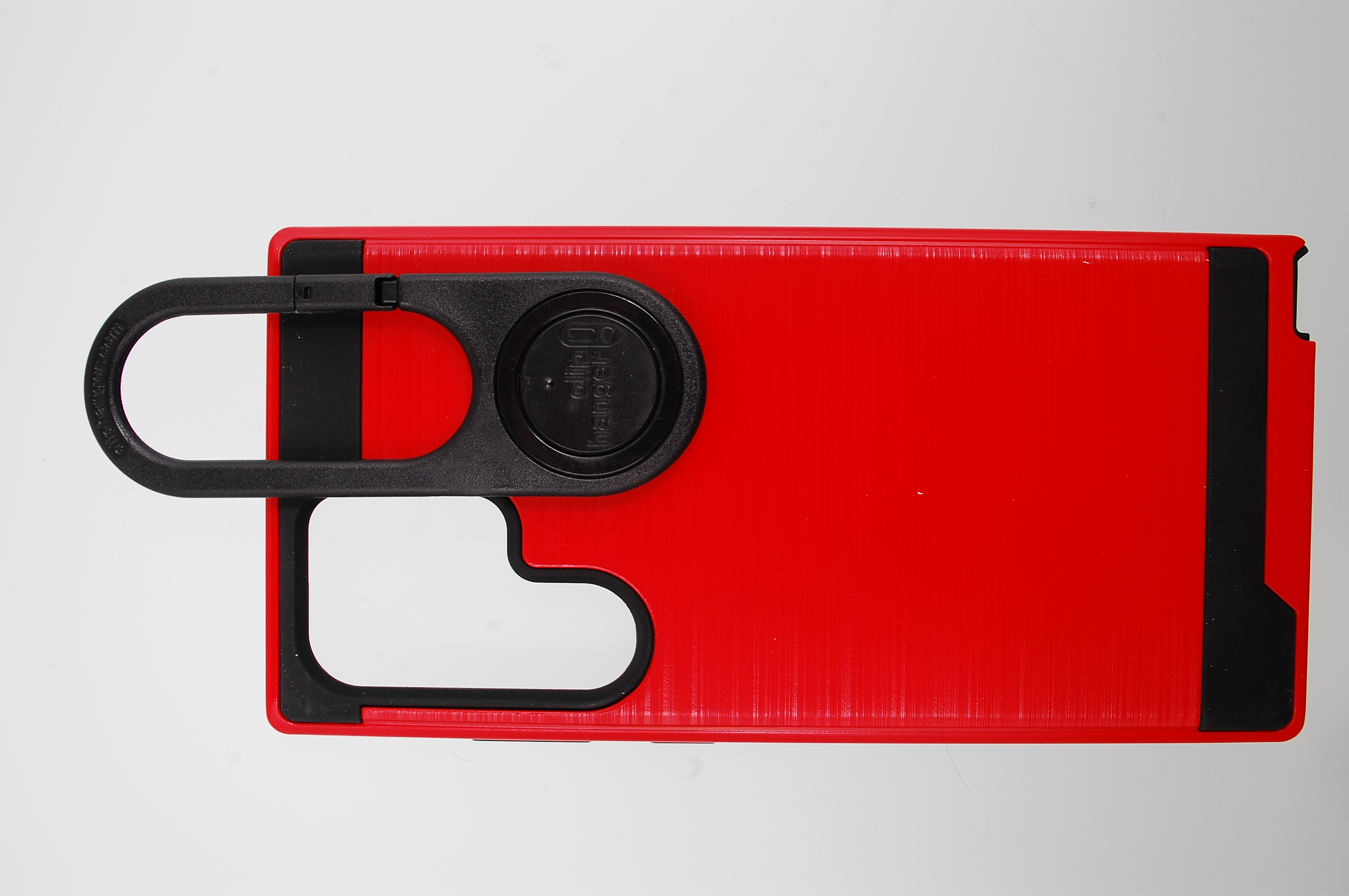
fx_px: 1235
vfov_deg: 39.9
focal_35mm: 33
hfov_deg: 57.3
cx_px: 674
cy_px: 448
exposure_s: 1/160
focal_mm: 22
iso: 200
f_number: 13
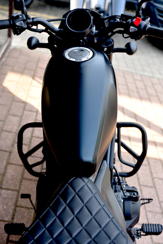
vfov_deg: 40.3
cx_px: 82
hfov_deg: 27.5
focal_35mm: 49
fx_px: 333
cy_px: 123
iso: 100
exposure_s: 1/60
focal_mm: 48
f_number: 4
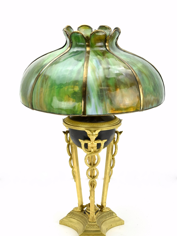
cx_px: 89
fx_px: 579
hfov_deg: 17.4
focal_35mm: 85
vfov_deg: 23.0
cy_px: 127
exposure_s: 1/200
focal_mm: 52
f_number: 16
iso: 1600
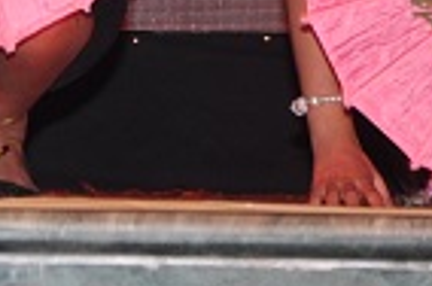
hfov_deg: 3.2
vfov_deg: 2.1
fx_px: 7579
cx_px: -440
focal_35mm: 633
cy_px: -662
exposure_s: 1/60
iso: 400
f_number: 5.3
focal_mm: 62
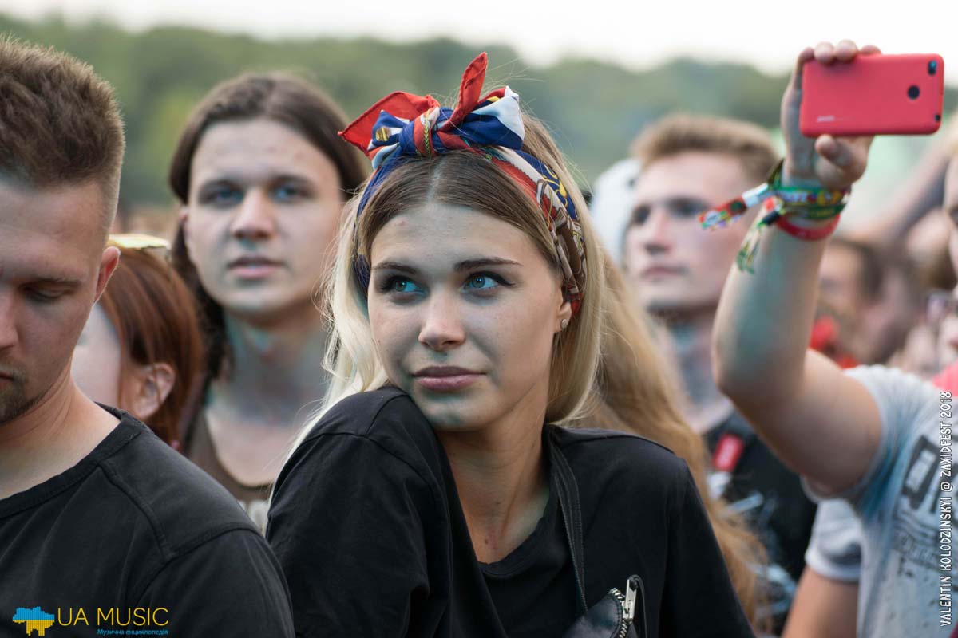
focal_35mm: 188
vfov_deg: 7.3
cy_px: 319
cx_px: 479
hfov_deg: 11.0
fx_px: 4989
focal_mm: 125
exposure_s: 1/200
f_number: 4.5
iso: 200
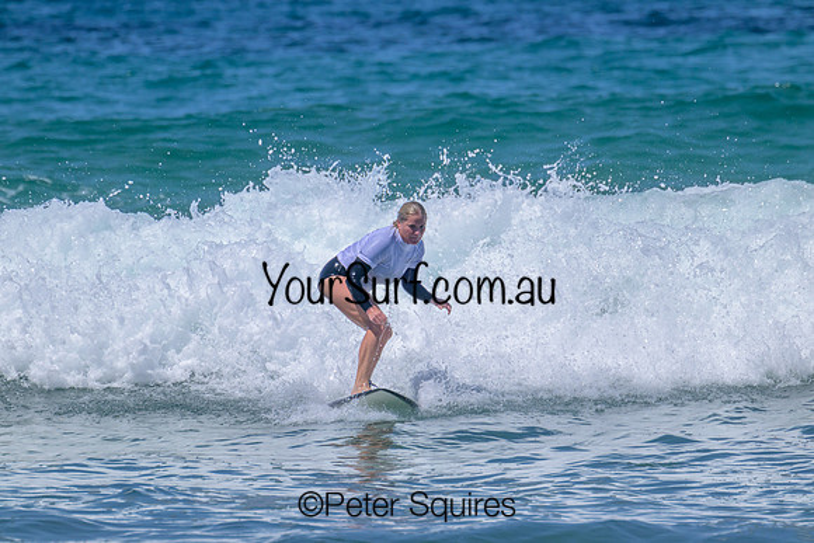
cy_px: 272
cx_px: 407
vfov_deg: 1.7
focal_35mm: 800
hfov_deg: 2.6
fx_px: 18092
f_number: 11
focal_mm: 800
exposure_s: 1/2000
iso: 450
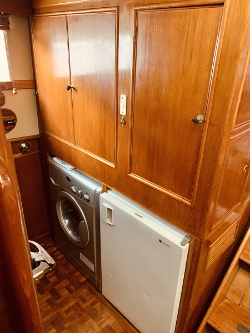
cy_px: 166
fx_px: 250
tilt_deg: -25.9
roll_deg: -1.9
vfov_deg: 67.3
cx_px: 125
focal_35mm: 26
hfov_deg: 53.1
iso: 400
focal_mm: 4.25
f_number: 1.8
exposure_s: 1/36
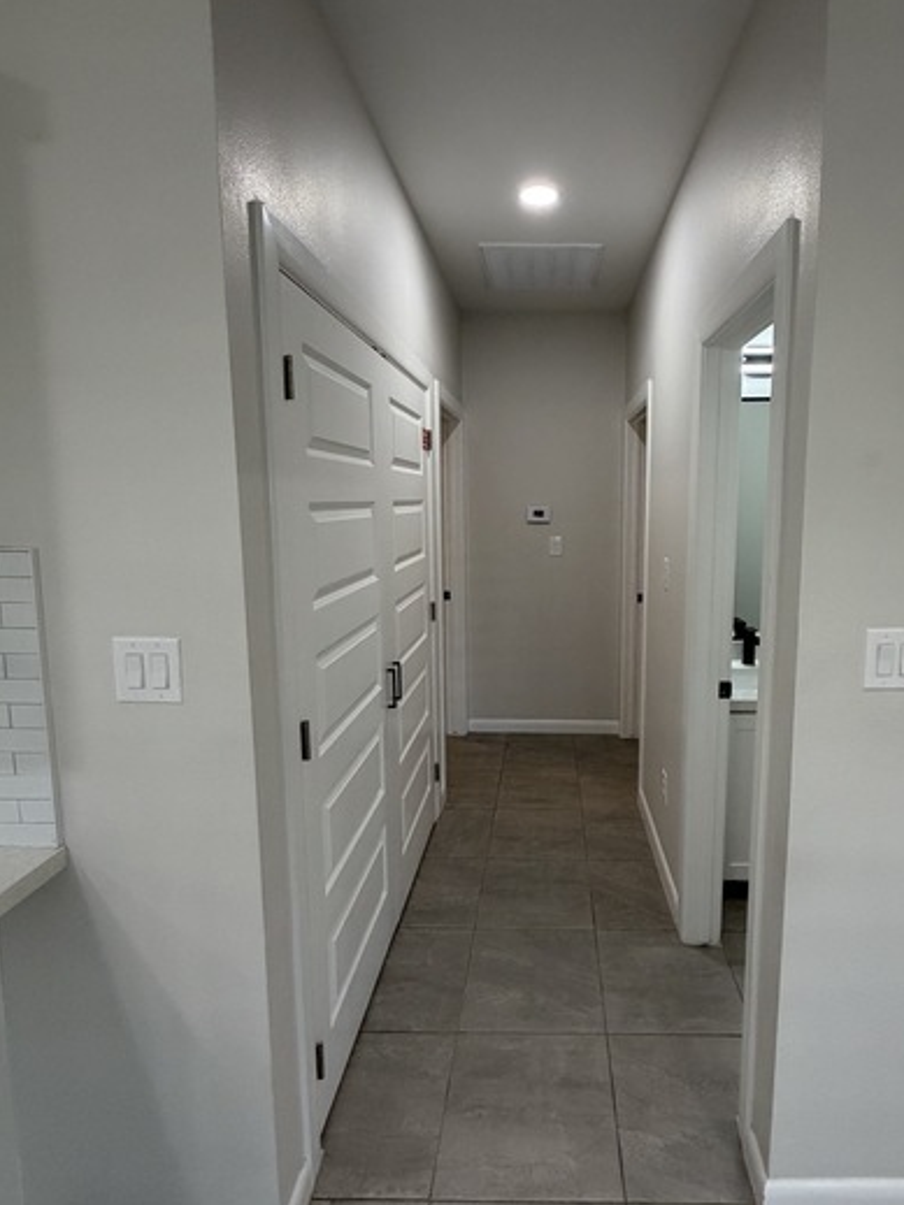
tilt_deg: -6.4
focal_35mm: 18
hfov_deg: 70.9
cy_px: 570
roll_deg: -0.3
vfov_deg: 87.7
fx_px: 627
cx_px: 539
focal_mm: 2.22
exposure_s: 1/120
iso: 250
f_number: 2.2
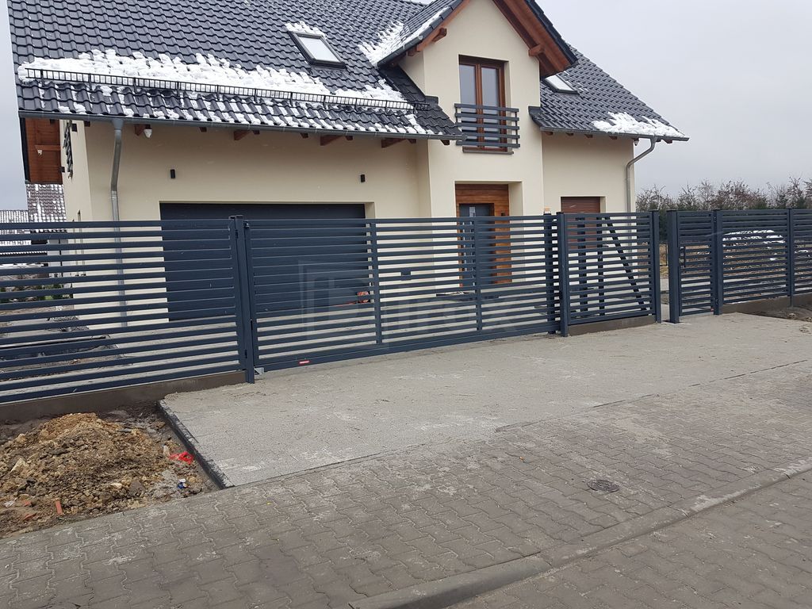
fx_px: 610
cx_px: 406
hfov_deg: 67.3
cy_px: 304
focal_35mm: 26
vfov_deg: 53.1
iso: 50
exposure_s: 1/191
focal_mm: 4.2
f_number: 1.7
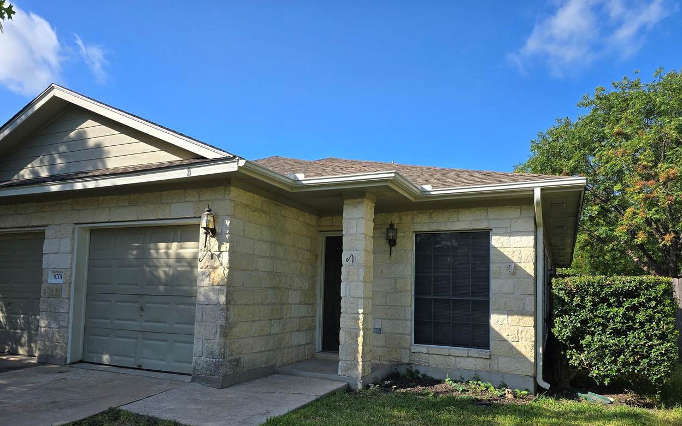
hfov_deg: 72.5
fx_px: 465
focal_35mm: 25
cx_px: 345
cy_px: 254
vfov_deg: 49.0
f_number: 1.7
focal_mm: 6.3
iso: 12
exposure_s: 1/465
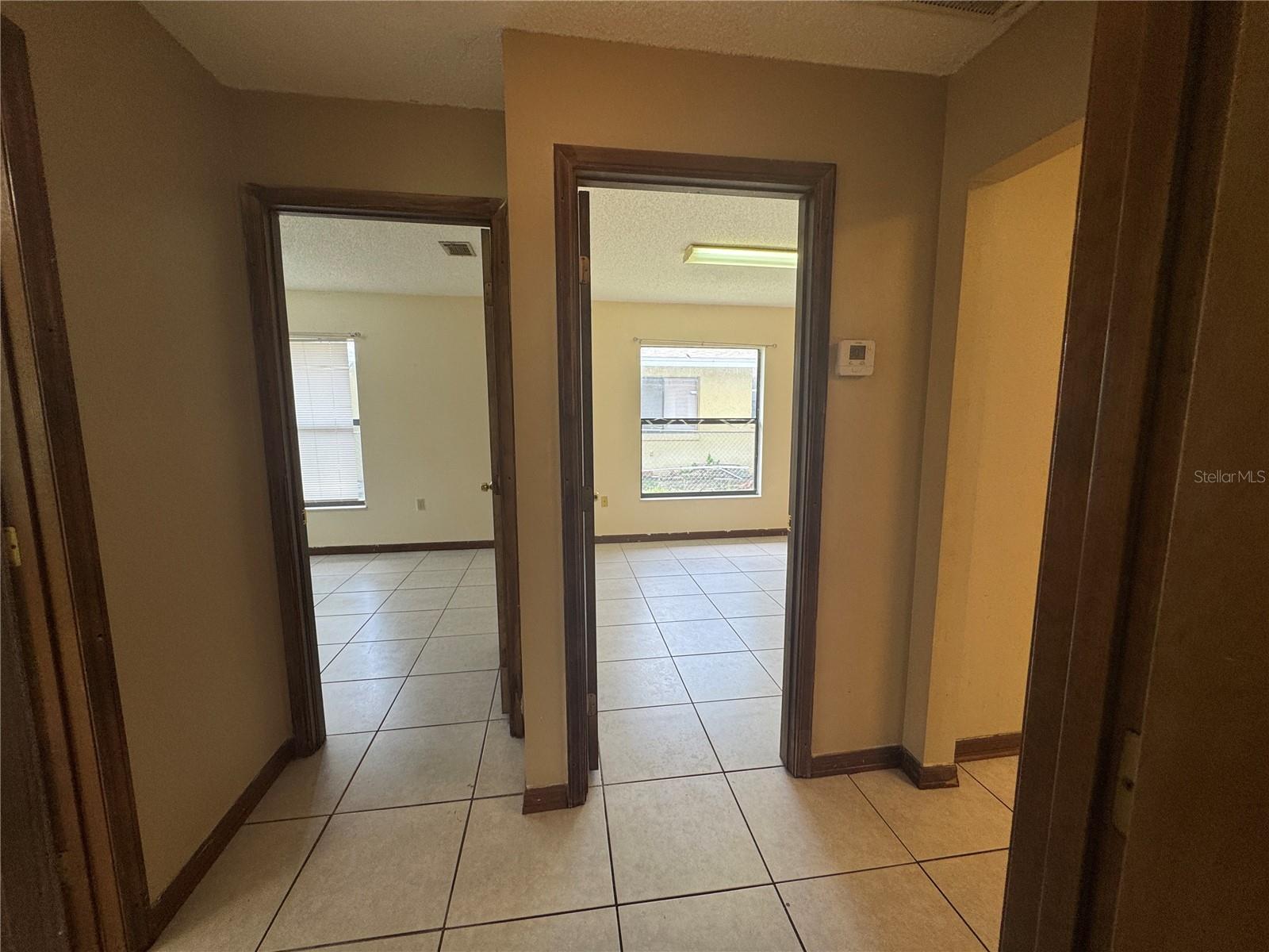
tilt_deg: -7.3
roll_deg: -0.3
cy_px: 476
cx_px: 634
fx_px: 513
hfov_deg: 102.1
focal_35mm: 14
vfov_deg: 85.7
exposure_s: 1/120
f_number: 2.2
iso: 80
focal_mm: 2.22
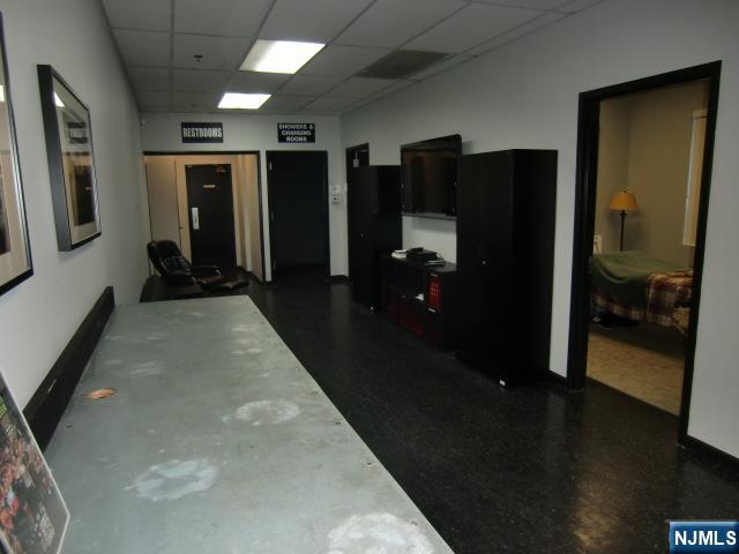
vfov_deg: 56.8
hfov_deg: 71.6
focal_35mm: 24
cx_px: 370
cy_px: 277
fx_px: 512
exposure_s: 1/30
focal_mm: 4.3
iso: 125
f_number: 3.2
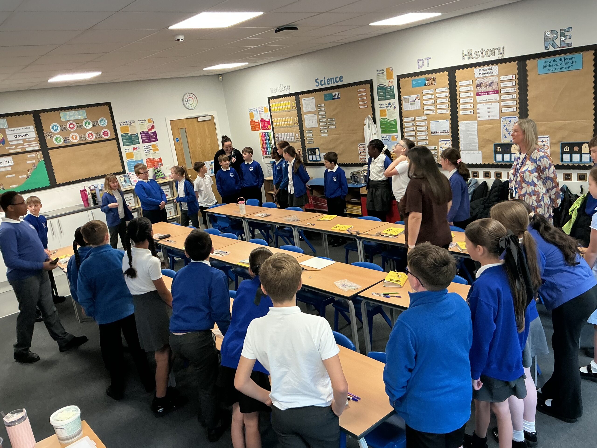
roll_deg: +8.5
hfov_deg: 61.7
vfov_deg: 48.2
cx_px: 298
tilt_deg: -13.4
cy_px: 224
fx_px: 500
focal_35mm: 29
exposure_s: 1/60
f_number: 1.8
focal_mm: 3
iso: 100
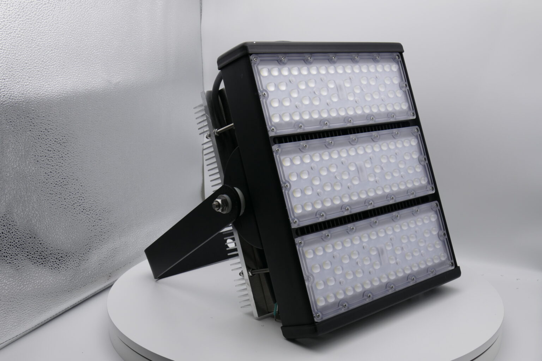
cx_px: 271
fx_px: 662
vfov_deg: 30.5
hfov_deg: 44.5
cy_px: 180
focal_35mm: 44
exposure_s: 1/100
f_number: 6.3
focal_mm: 16
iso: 125
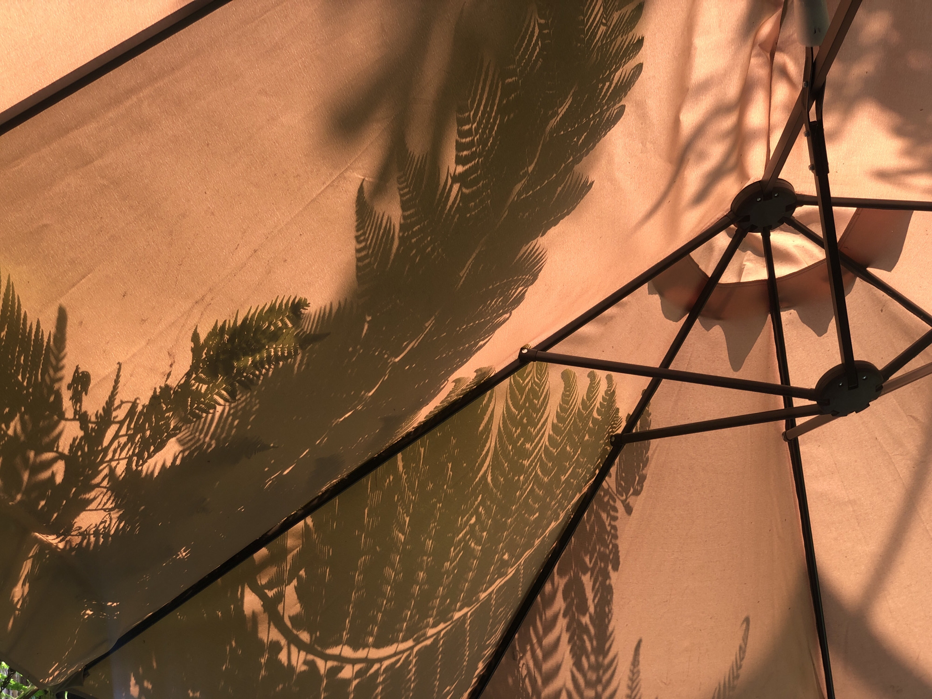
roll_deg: +13.4
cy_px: 350
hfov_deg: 36.8
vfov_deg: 28.0
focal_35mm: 52
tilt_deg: +37.0
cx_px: 466
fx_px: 1400
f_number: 2.4
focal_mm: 6
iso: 16
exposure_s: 1/60
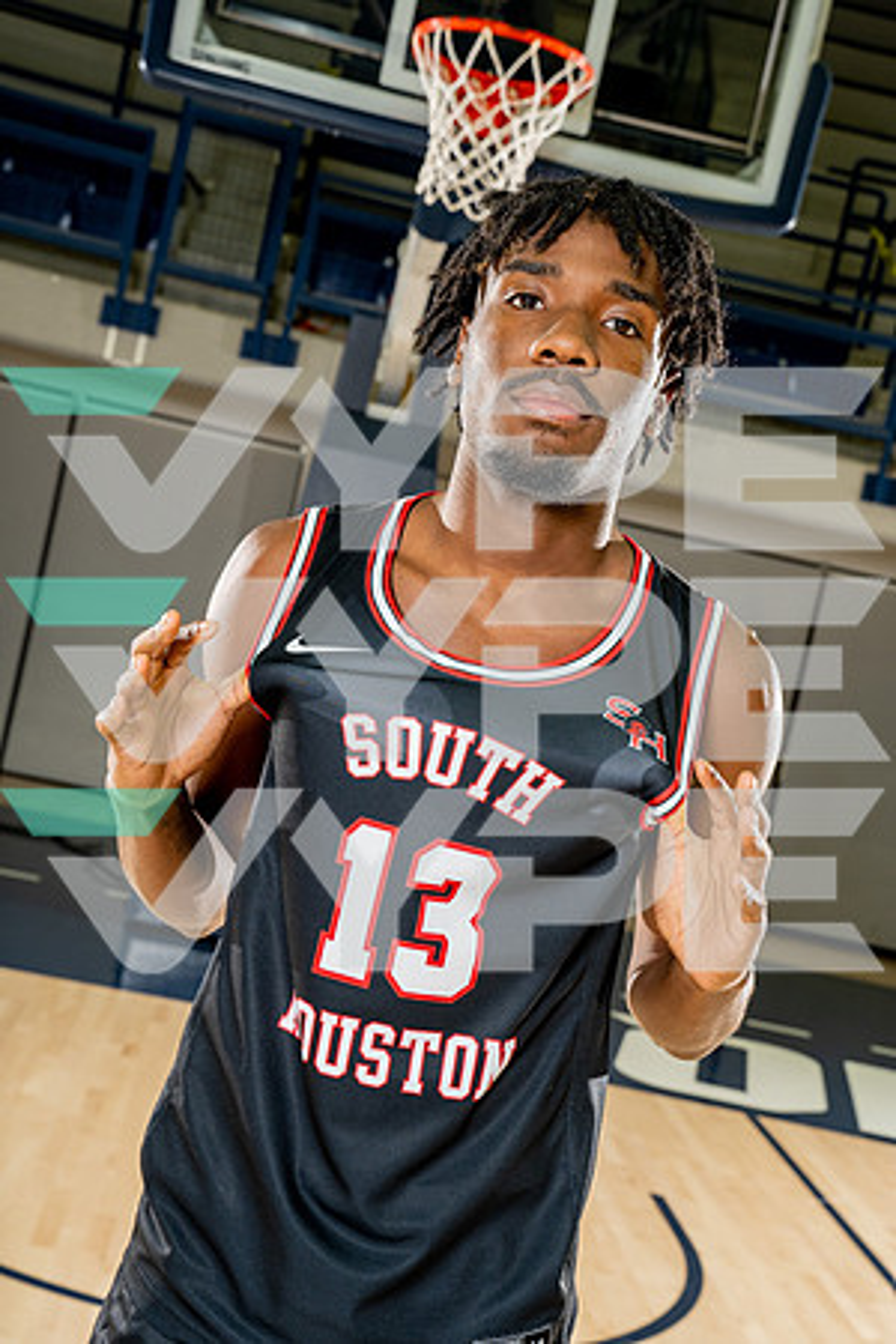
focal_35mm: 50
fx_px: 1867
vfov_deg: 39.6
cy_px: 672
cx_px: 448
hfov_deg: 27.0
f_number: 7.1
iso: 640
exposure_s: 1/250
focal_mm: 50
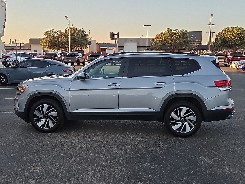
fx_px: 333
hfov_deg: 40.4
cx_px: 122
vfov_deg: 30.9
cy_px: 92
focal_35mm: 47
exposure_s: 1/556
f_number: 1.8
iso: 25
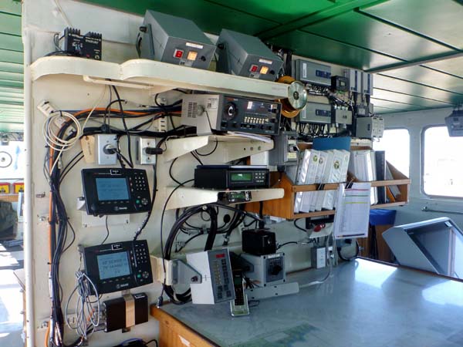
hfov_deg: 61.7
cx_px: 232
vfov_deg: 48.2
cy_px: 174
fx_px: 388
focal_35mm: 29
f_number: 3.4
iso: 200
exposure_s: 1/60
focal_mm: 5.2
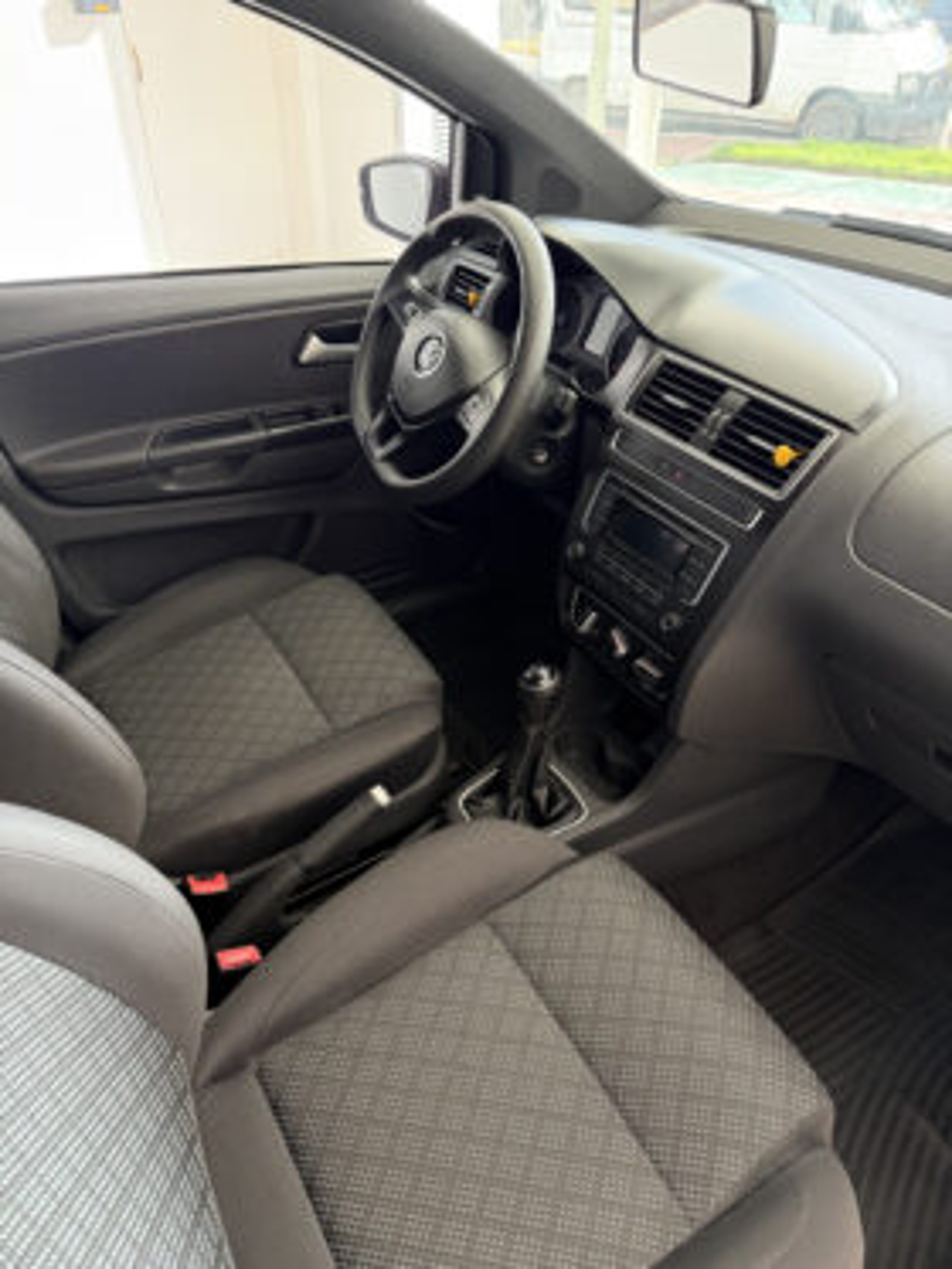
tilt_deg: -36.9
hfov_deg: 56.8
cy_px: 634
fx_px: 880
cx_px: 476
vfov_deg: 71.6
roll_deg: -0.3
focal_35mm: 24
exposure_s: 1/60
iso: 250
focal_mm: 6.76
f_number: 1.78
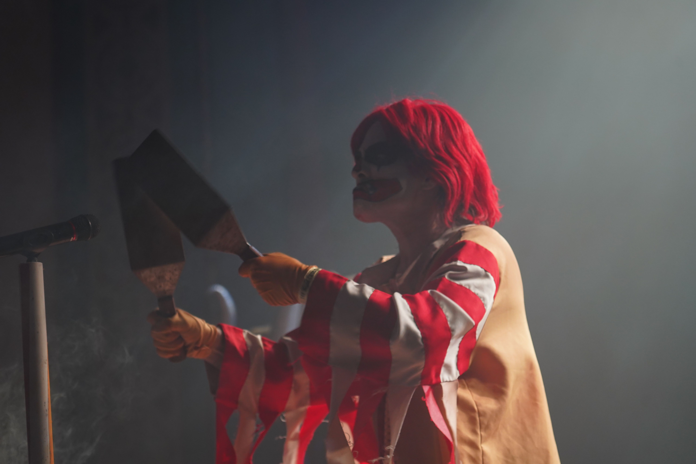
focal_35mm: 105
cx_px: 348
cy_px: 232
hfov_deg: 19.5
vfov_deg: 13.0
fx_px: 2030
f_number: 4
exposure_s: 1/160
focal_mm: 105
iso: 1250
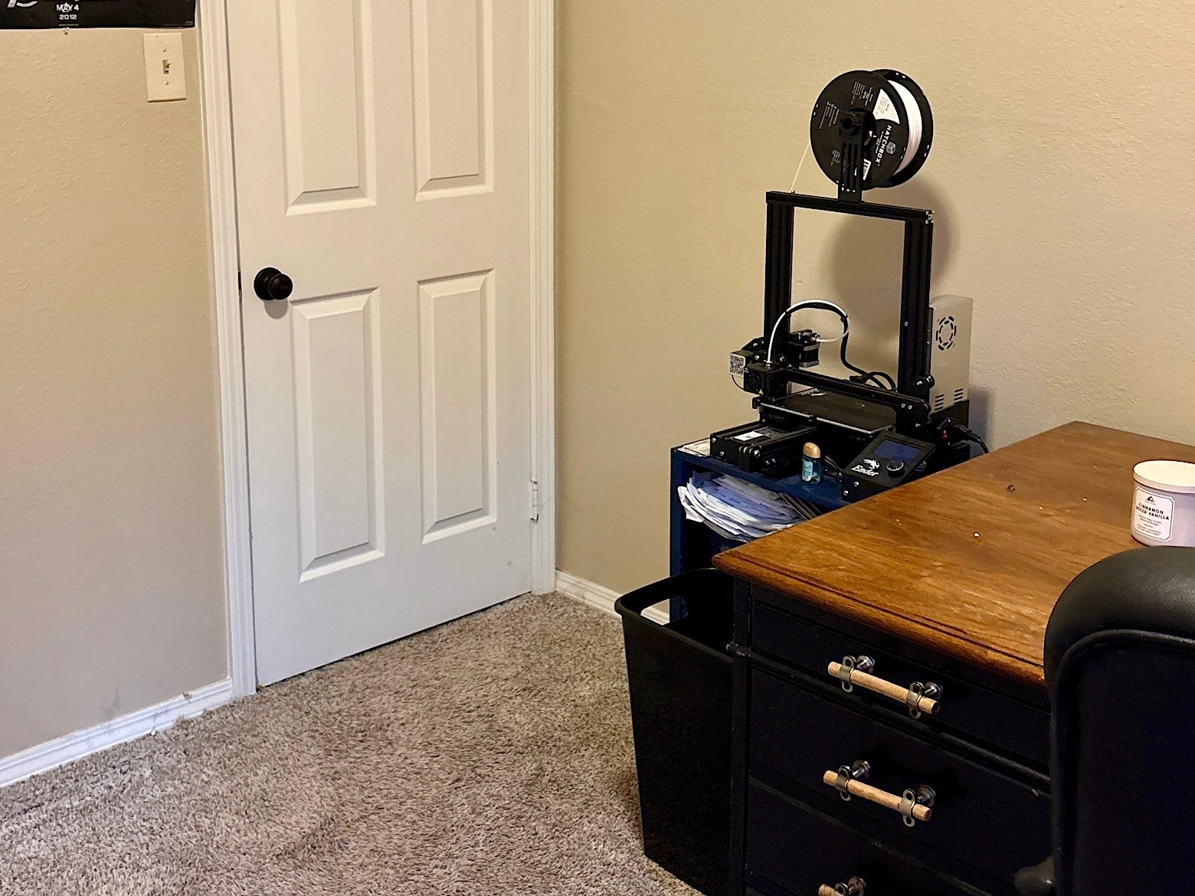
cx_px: 533
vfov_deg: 44.2
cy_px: 435
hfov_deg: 56.7
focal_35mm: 32
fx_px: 1105
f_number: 1.6
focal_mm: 5.96
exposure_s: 1/40
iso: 320
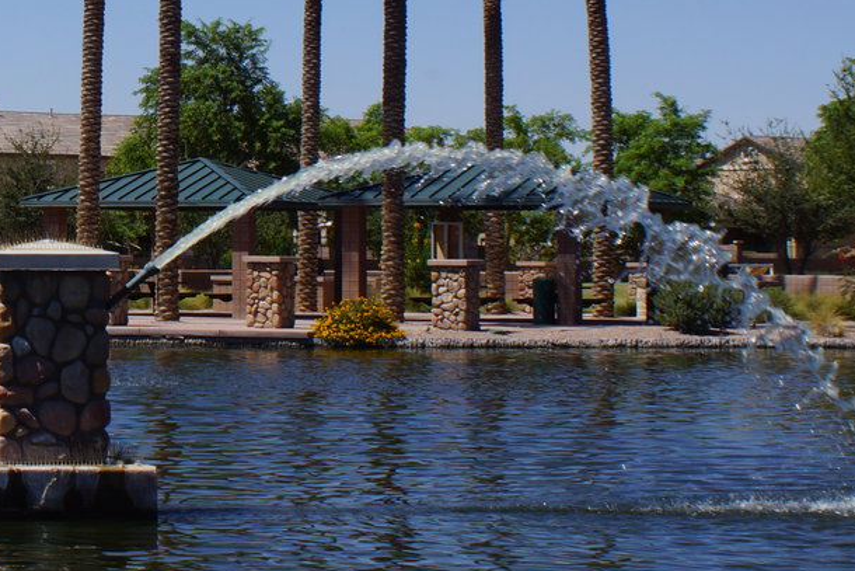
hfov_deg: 16.6
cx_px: -189
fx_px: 2803
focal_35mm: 118
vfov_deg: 11.5
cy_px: 46
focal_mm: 30
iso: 100
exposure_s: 1/200
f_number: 13
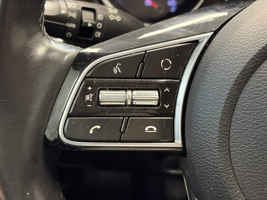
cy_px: 100
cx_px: 134
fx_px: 401
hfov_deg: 36.8
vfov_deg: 28.0
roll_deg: +1.4
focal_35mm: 52
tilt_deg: -31.4
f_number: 1.6
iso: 320
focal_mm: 5.96
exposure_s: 1/25
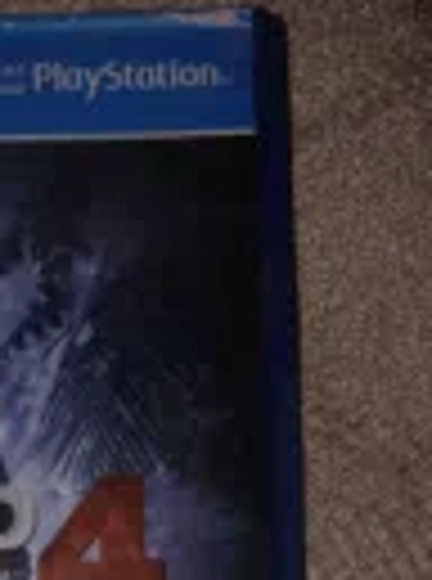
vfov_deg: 22.0
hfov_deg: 16.8
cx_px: -81
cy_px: 652
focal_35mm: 84
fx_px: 1405
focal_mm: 3.98
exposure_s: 1/100
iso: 25
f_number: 1.8
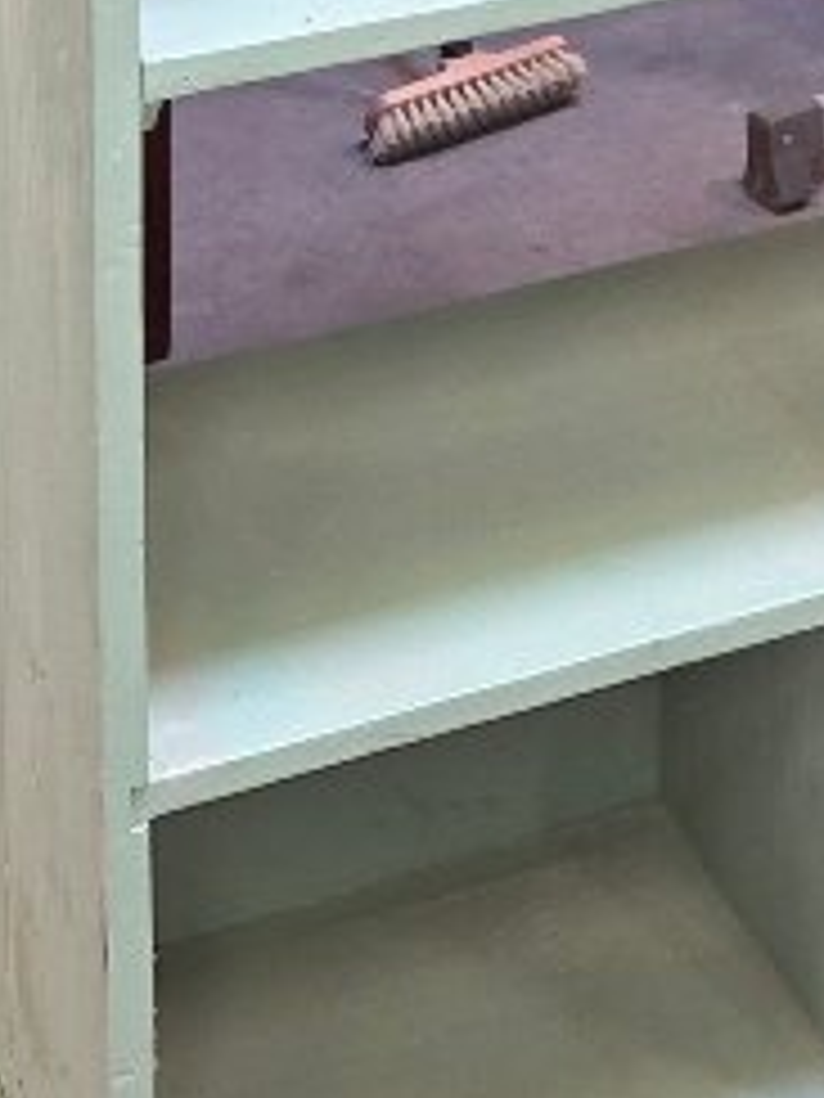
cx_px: 928
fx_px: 3586
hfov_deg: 12.8
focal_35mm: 113
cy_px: -864
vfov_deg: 15.1
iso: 125
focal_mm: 5.4
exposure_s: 1/25
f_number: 1.8
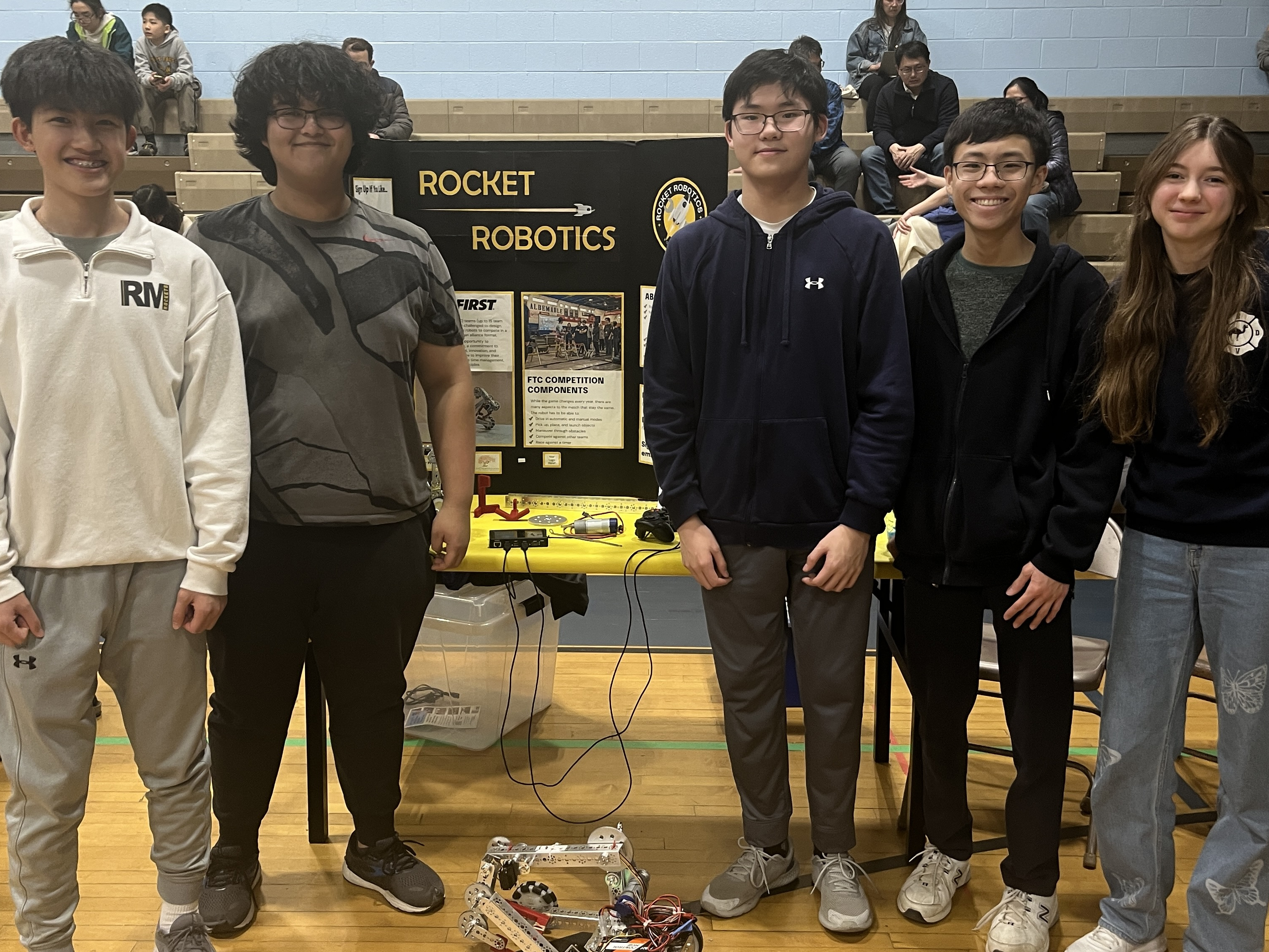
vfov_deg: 53.1
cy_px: 476
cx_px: 634
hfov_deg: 67.3
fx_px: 953
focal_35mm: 26
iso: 100
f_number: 1.6
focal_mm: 5.1
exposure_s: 1/60
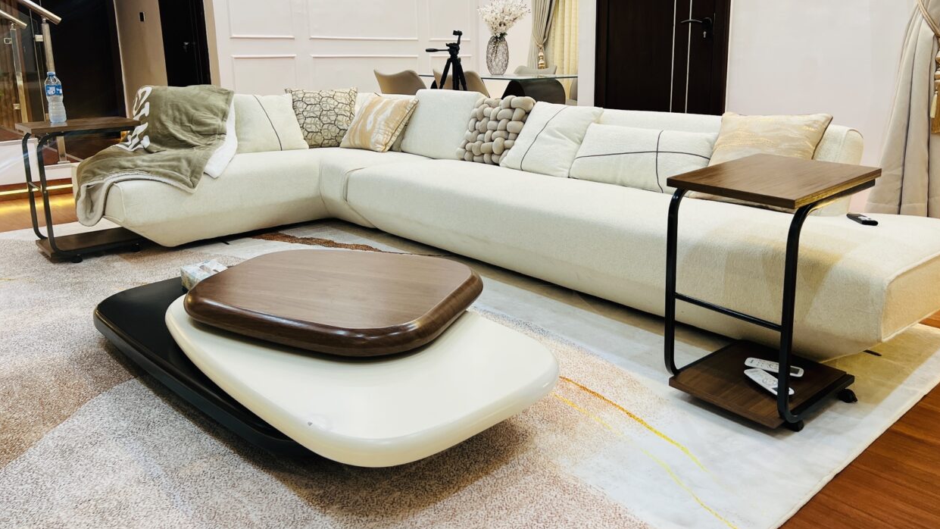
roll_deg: +0.4
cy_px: 191
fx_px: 723
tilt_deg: -10.9
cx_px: 479
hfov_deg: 66.1
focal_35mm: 29
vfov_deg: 39.8
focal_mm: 5.7
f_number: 1.5
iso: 100
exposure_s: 1/100
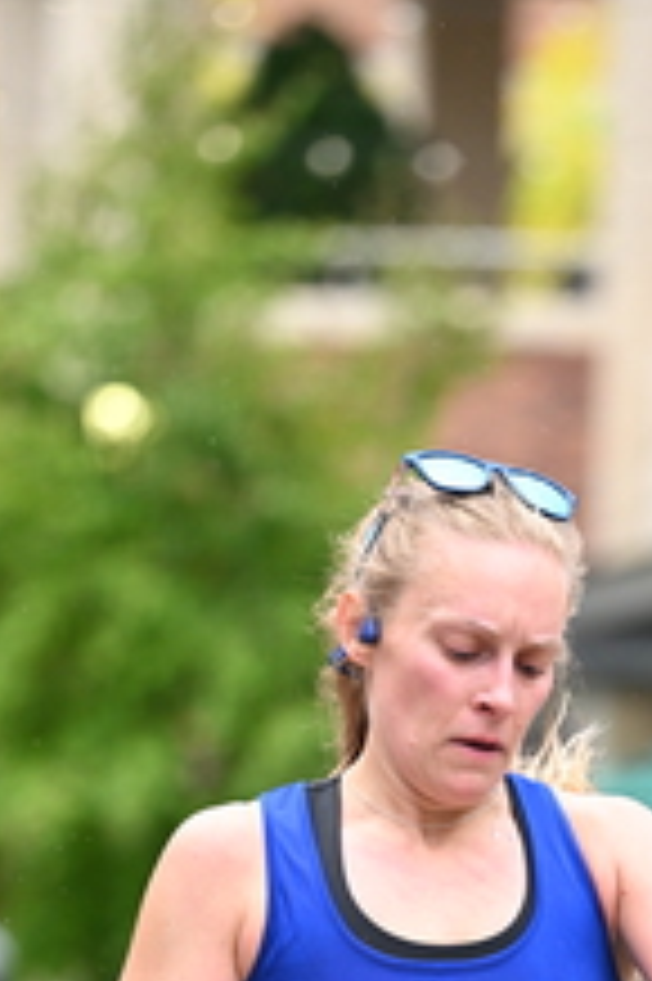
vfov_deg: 6.5
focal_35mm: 316
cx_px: 659
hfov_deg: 4.3
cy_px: 1080
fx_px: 8598
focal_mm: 125
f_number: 2.8
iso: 1250
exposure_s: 1/1600
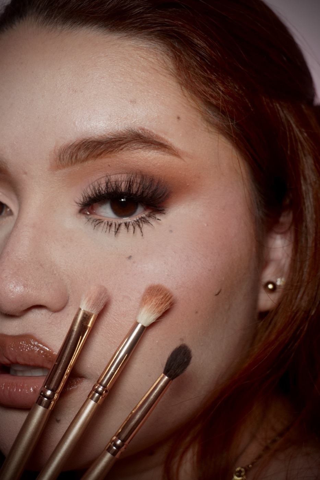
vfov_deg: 31.2
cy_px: 240
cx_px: 160
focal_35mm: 64
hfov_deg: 21.1
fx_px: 860
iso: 1000
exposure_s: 1/80
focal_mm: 43
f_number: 5.6
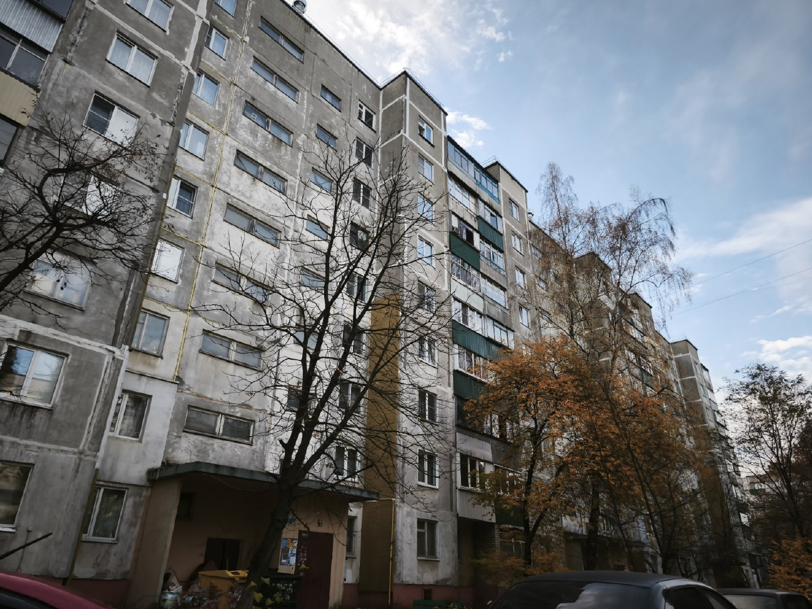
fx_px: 540
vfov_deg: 58.9
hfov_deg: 73.9
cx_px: 406
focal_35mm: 23
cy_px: 304
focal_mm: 5.35
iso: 80
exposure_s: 1/705
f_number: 1.7
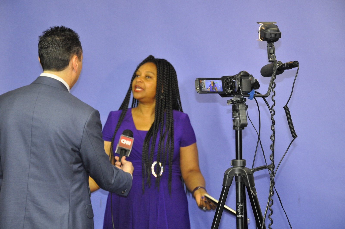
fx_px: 1077
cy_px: 114
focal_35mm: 112
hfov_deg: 18.2
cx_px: 172
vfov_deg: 12.1
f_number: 5.3
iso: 1250
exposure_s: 1/60
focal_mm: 75
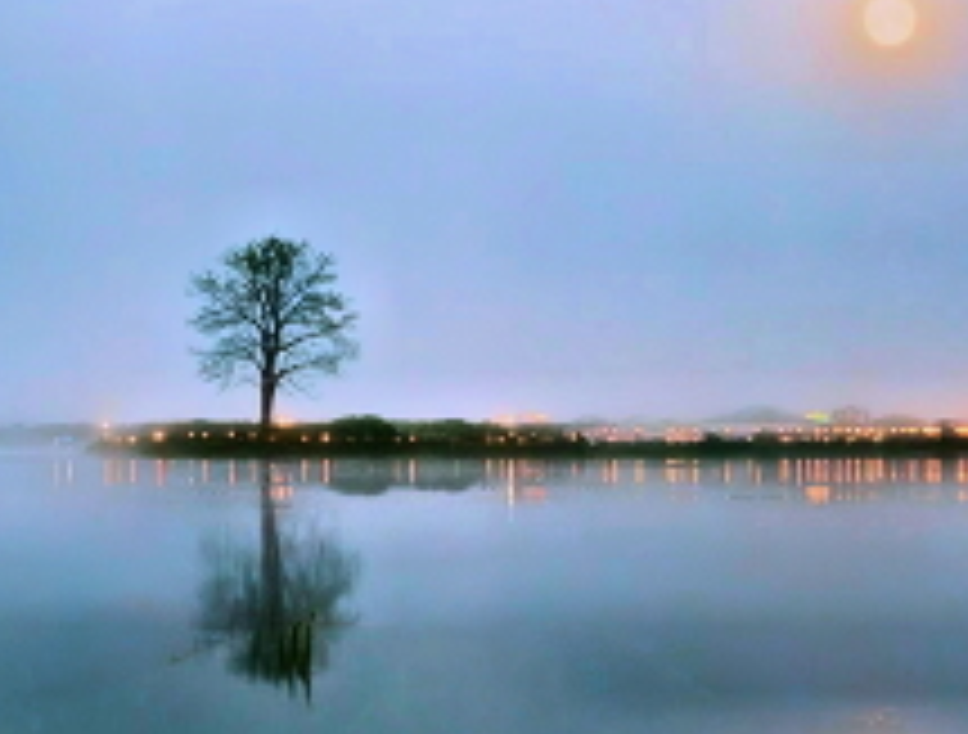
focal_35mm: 75
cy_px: 428
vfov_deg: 19.8
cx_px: 576
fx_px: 2106
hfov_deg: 25.8
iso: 590
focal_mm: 6.54
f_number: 1.57
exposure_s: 1/10
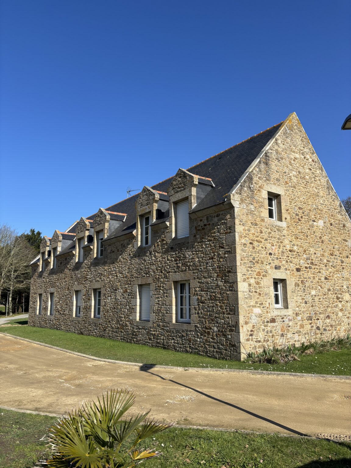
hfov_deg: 53.1
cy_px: 234
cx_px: 176
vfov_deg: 67.3
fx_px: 352
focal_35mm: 26
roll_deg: +1.0
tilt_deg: +12.0
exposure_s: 1/3413
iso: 50
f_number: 1.6
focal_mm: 5.96
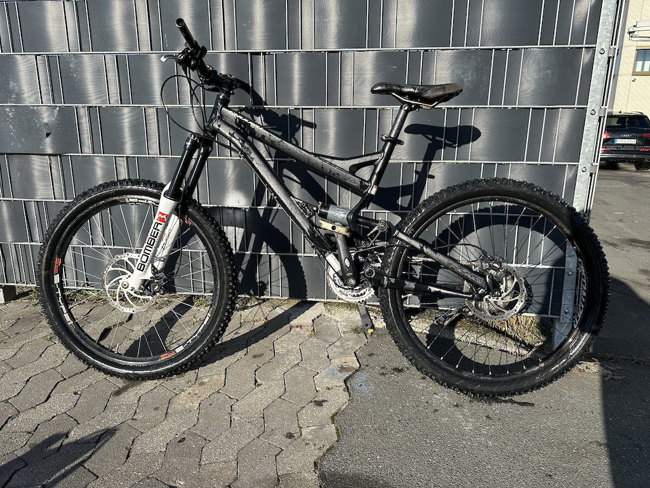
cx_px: 325
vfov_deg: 56.8
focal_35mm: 24
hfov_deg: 71.6
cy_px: 244
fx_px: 451
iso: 80
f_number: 1.78
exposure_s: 1/2967
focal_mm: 6.86
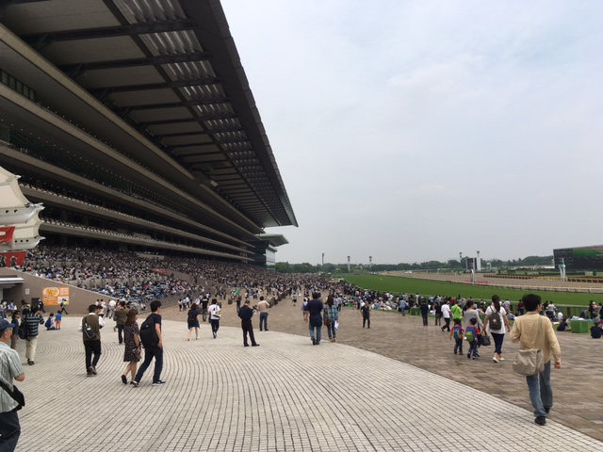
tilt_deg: +5.1
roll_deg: +2.0
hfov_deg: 61.7
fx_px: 505
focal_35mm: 29
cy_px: 226
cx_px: 302
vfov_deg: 48.2
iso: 25
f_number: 2.2
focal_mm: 4.15
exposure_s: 1/2331
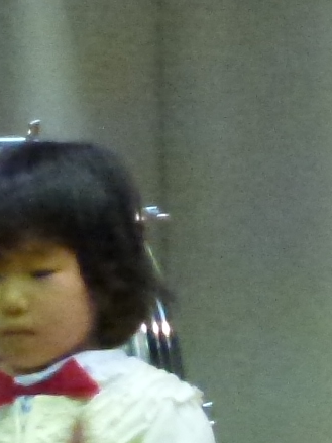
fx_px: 9033
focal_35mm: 706
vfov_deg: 2.8
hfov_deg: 2.1
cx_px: -13
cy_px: 727
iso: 1600
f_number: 5.1
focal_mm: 21.7
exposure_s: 1/40
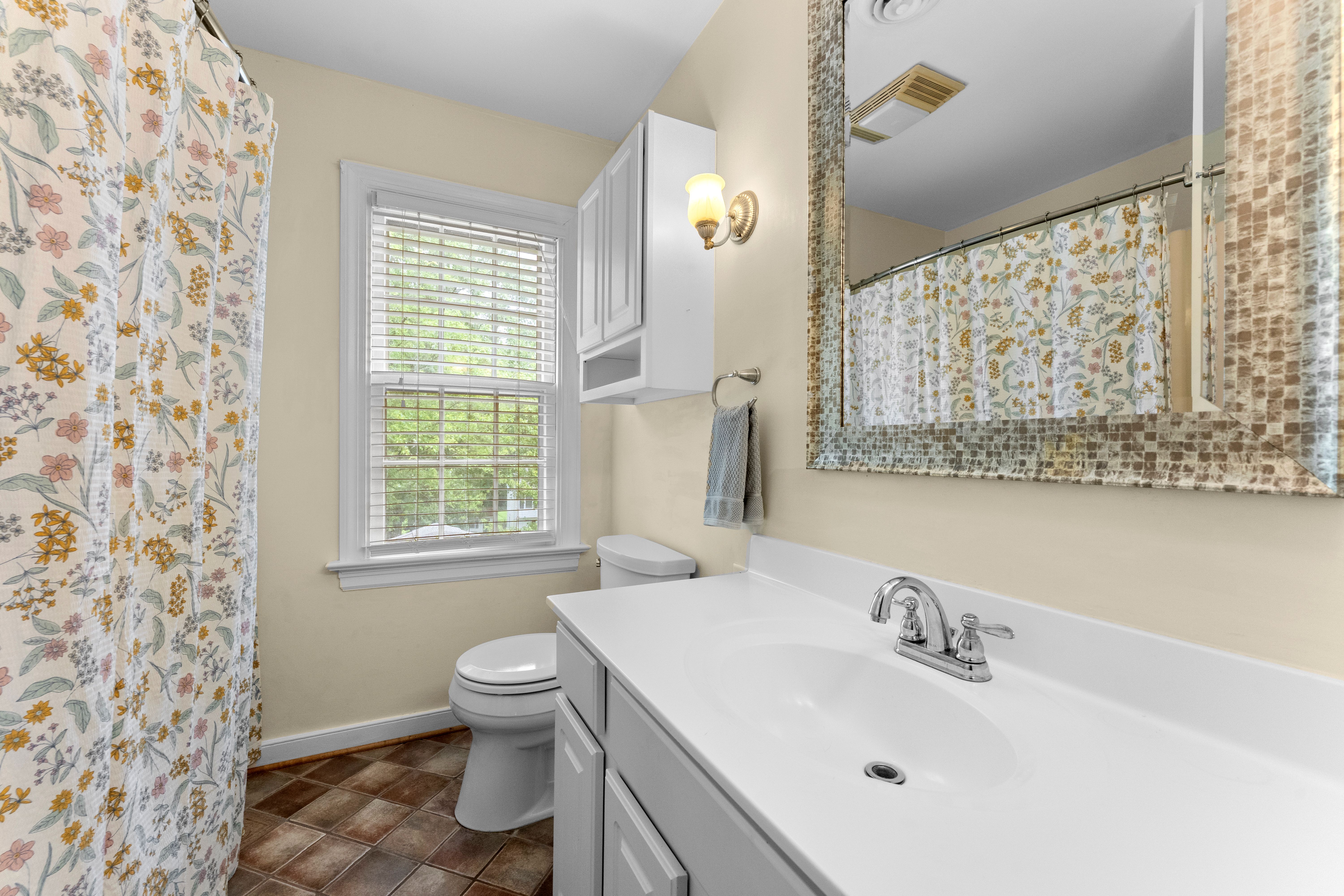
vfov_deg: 78.5
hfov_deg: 101.5
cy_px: 448
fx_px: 549
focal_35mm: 15
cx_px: 672
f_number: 9
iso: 1600
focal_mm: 14.7
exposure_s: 1/30
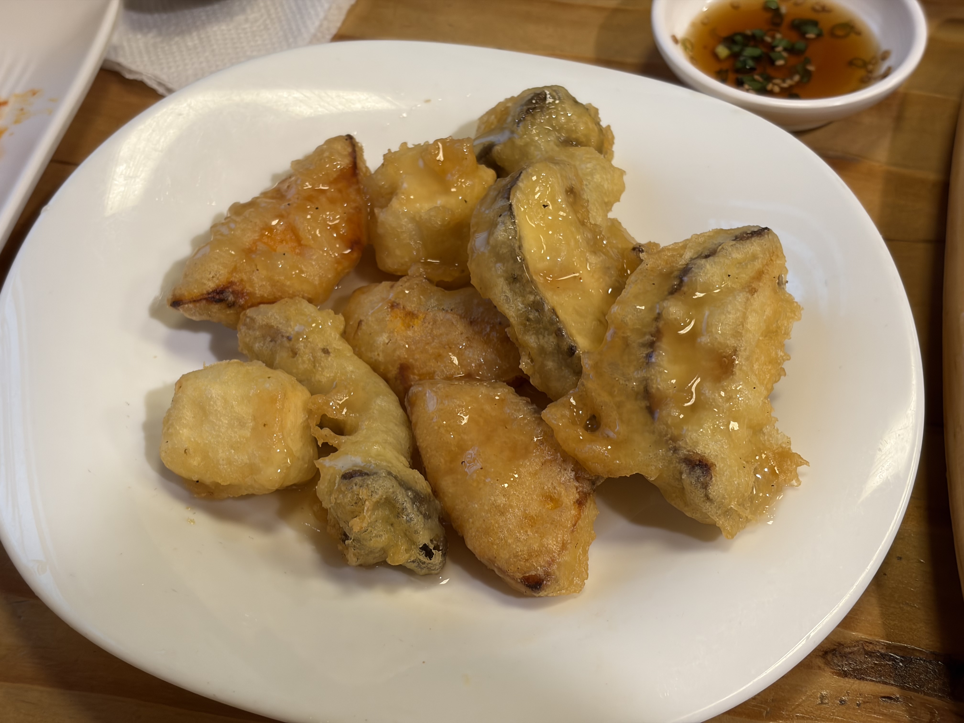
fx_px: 1448
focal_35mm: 52
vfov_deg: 28.0
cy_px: 362
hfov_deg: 36.8
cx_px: 482
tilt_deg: -50.8
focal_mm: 5.96
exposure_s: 1/60
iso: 80
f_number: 1.6
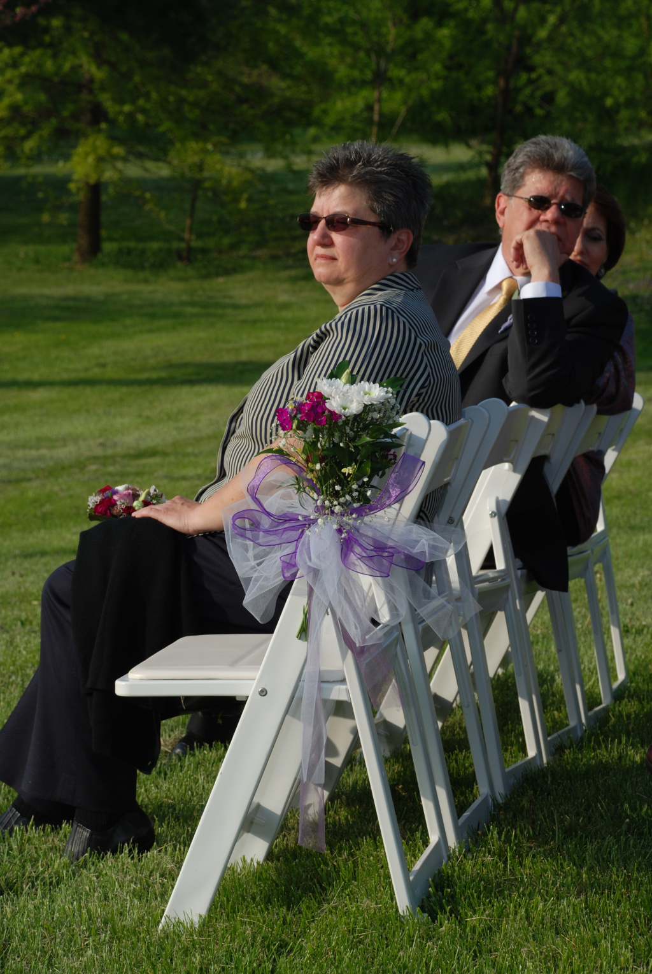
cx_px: 326
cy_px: 487
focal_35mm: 105
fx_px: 2843
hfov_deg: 13.1
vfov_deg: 19.4
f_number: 8
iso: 100
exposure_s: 1/200
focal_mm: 70
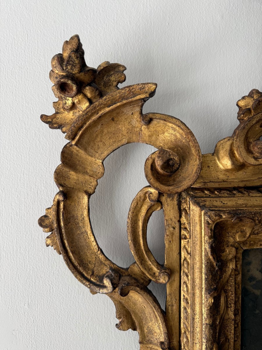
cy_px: 175
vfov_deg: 71.6
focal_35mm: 24
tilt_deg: +0.1
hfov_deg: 56.8
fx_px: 242
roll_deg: +0.6
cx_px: 131
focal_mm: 6.76
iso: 64
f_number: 1.78
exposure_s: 1/121
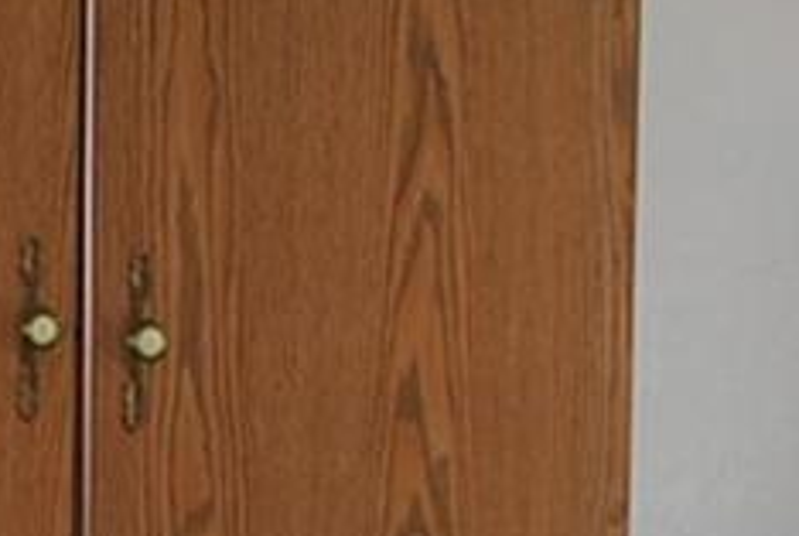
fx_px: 5470
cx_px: -212
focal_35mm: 246
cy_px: 1021
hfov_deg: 8.3
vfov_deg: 5.5
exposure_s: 1/60
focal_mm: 24
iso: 200
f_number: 4.2
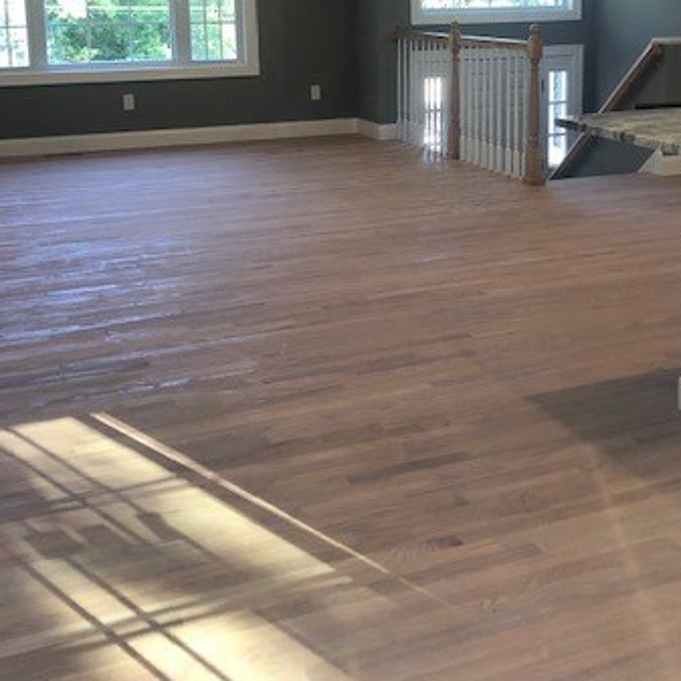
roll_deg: -0.6
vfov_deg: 35.2
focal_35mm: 47
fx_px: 1046
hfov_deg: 35.9
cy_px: 166
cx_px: 420
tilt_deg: -8.8
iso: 32
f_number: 1.8
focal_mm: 3.99
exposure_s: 1/30
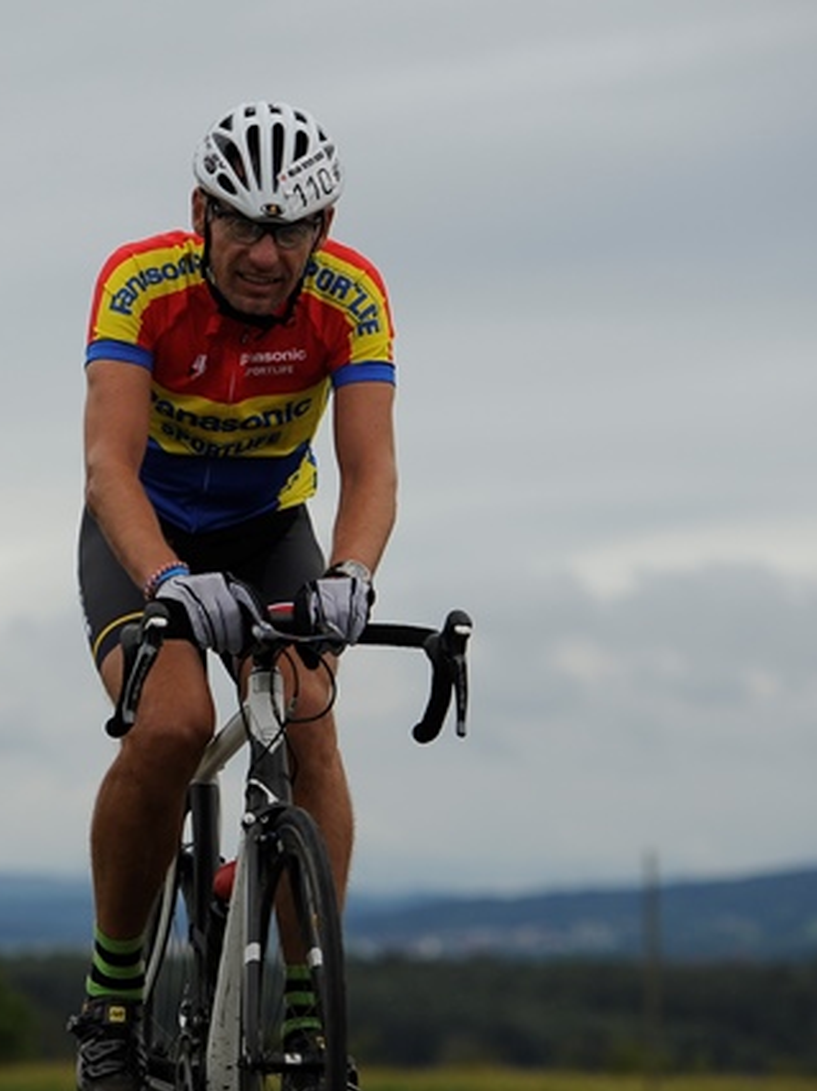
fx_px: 7651
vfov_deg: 8.2
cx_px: 0
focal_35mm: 243
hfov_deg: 6.1
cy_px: 529
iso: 400
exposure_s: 1/1600
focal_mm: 135
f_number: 4
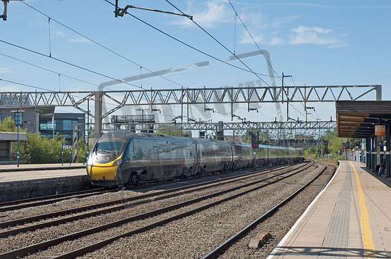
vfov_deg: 22.6
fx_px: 651
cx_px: 196
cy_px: 130
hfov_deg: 33.4
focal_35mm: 60
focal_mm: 40
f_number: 8
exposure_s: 1/250
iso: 200
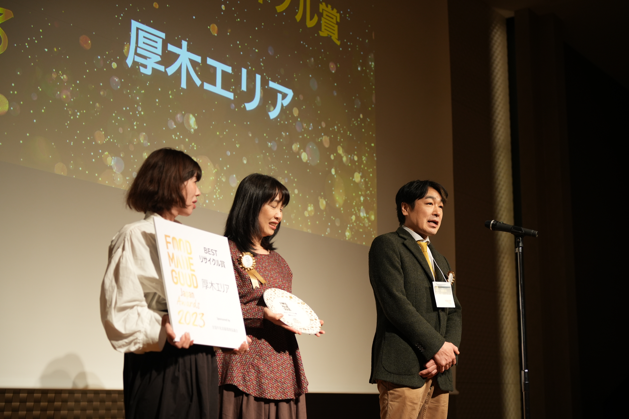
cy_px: 210
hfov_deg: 36.7
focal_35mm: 54
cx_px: 311
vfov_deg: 24.9
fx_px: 949
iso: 800
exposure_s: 1/160
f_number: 2.8
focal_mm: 51.3
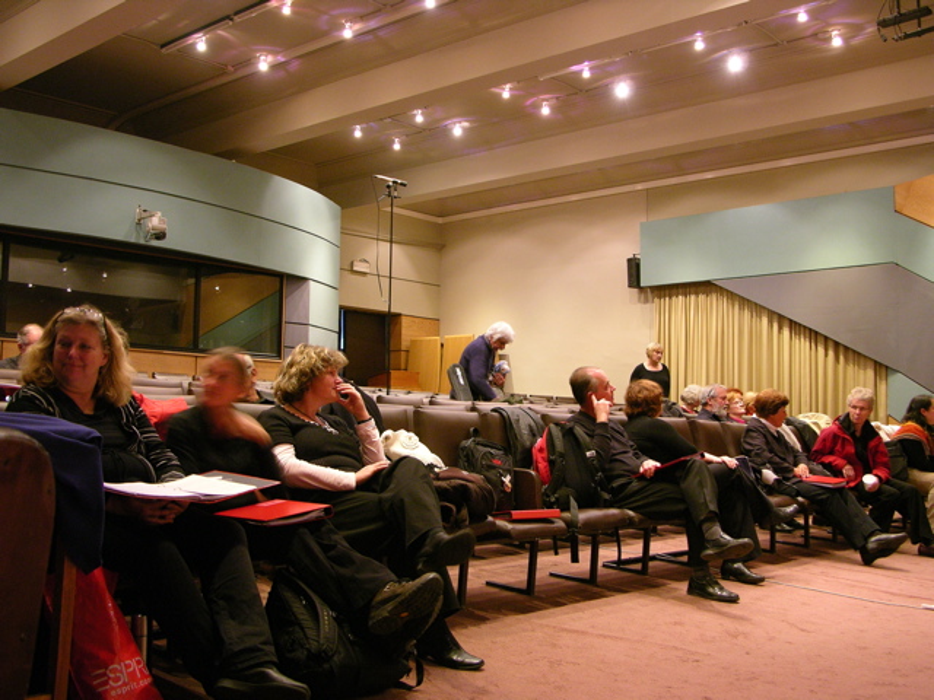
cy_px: 350
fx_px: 1052
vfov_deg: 36.8
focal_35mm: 39
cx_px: 467
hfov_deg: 47.9
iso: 200
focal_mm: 10
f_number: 2.9
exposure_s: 1/3.5
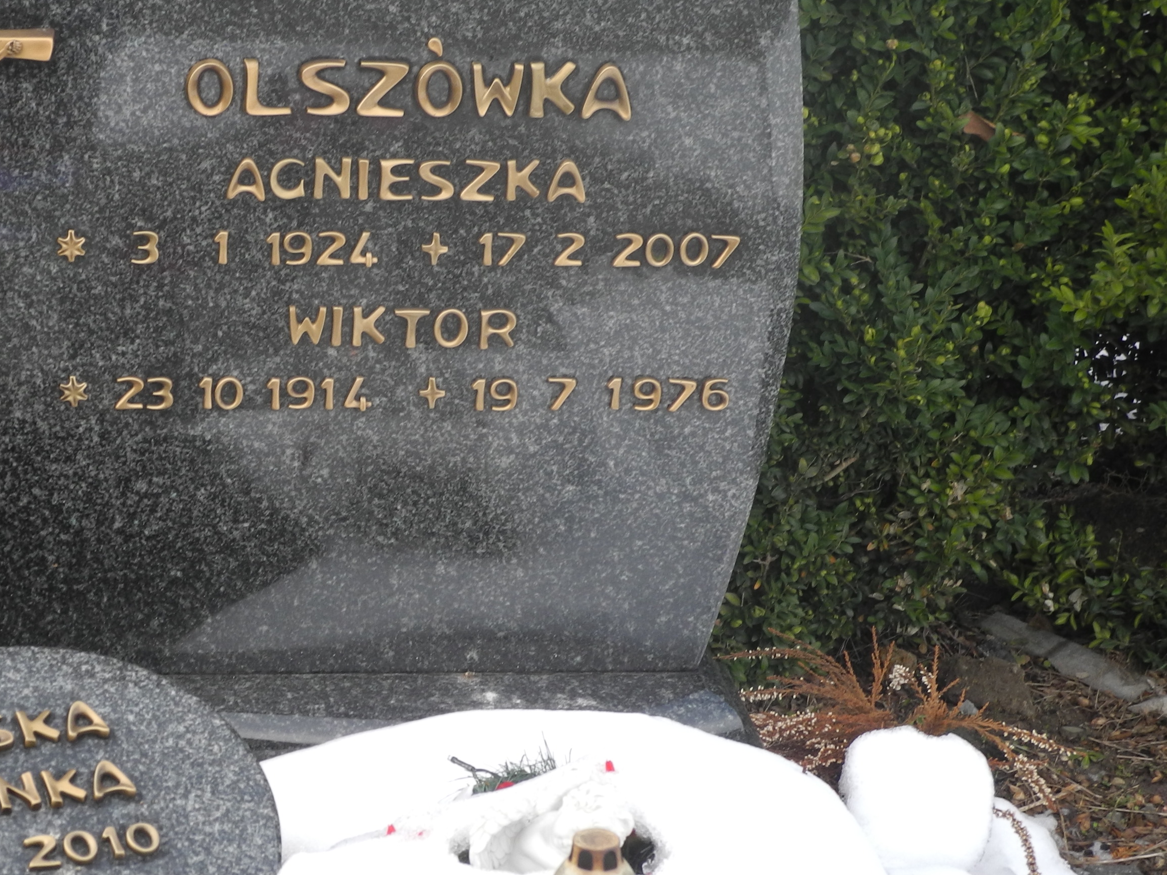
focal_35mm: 96
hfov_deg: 20.2
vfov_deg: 15.4
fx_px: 3237
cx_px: 259
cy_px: 512
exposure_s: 1/200
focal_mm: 13
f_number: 3.5
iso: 100
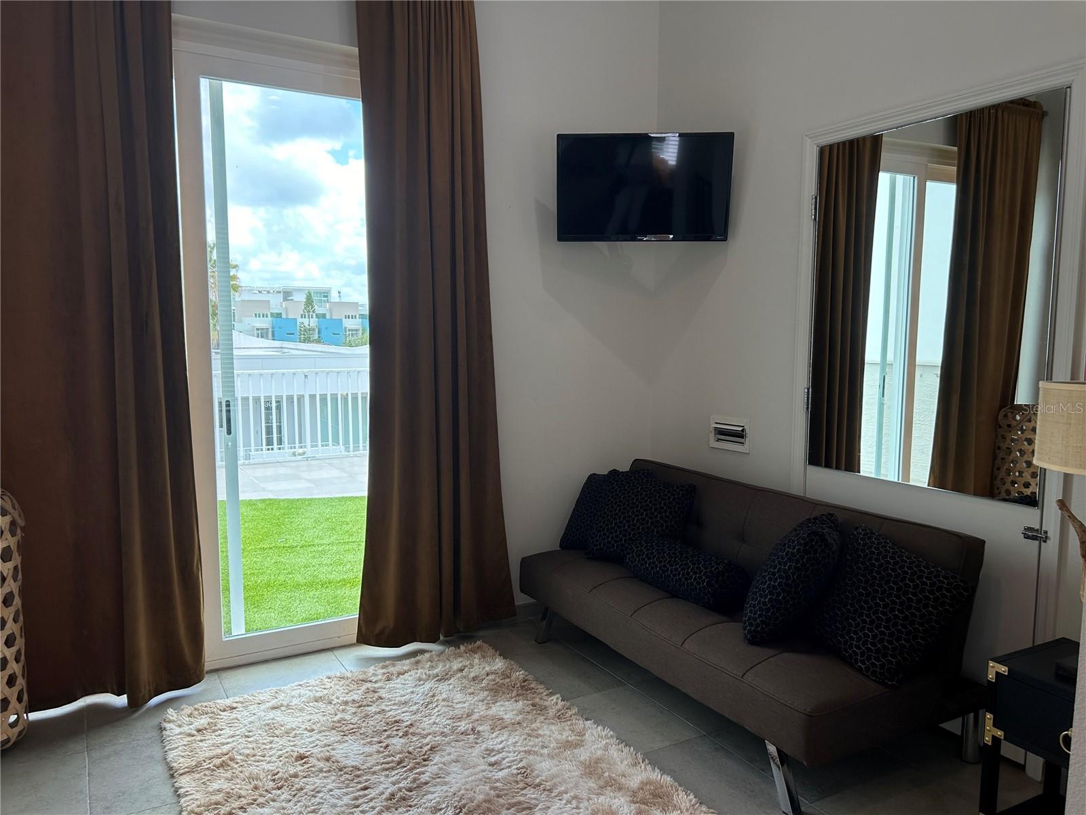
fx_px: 816
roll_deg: +0.1
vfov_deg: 53.1
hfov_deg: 67.3
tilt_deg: -6.6
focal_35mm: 26
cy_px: 408
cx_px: 543
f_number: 1.5
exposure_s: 1/316
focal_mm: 5.7
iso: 50
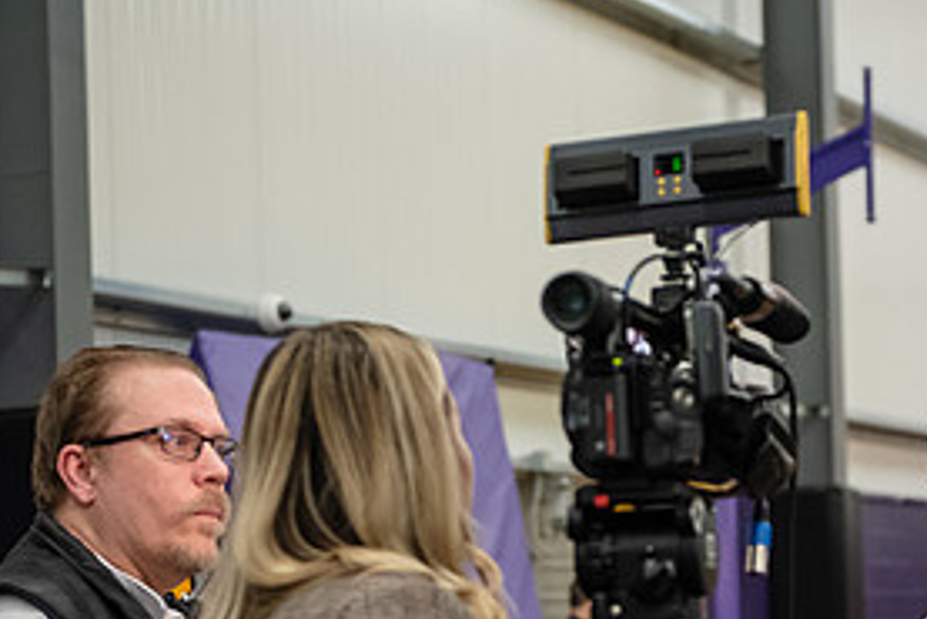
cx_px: 626
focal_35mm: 109
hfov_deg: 18.7
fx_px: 2808
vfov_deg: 12.5
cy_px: 524
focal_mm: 52
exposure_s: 1/400
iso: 4000
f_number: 3.2
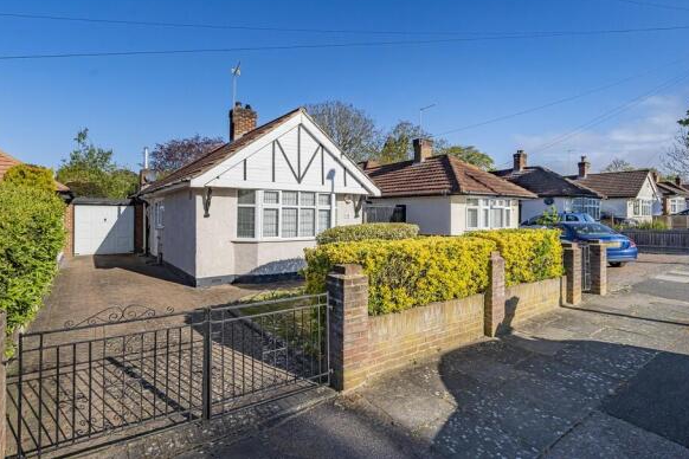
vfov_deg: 67.2
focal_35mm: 18
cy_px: 203
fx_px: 344
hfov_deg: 90.0
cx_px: 344
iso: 320
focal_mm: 16
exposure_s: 1/1600
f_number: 9
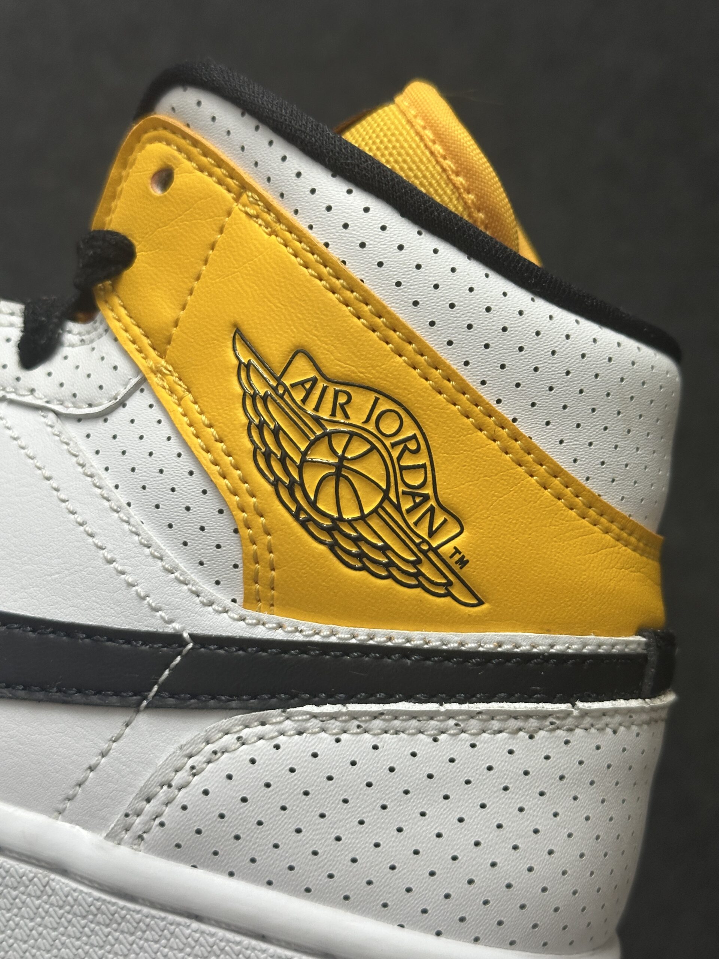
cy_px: 480
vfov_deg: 39.7
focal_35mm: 48
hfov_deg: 30.3
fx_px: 1329
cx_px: 360
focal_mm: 6.86
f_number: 1.78
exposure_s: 1/50
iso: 200
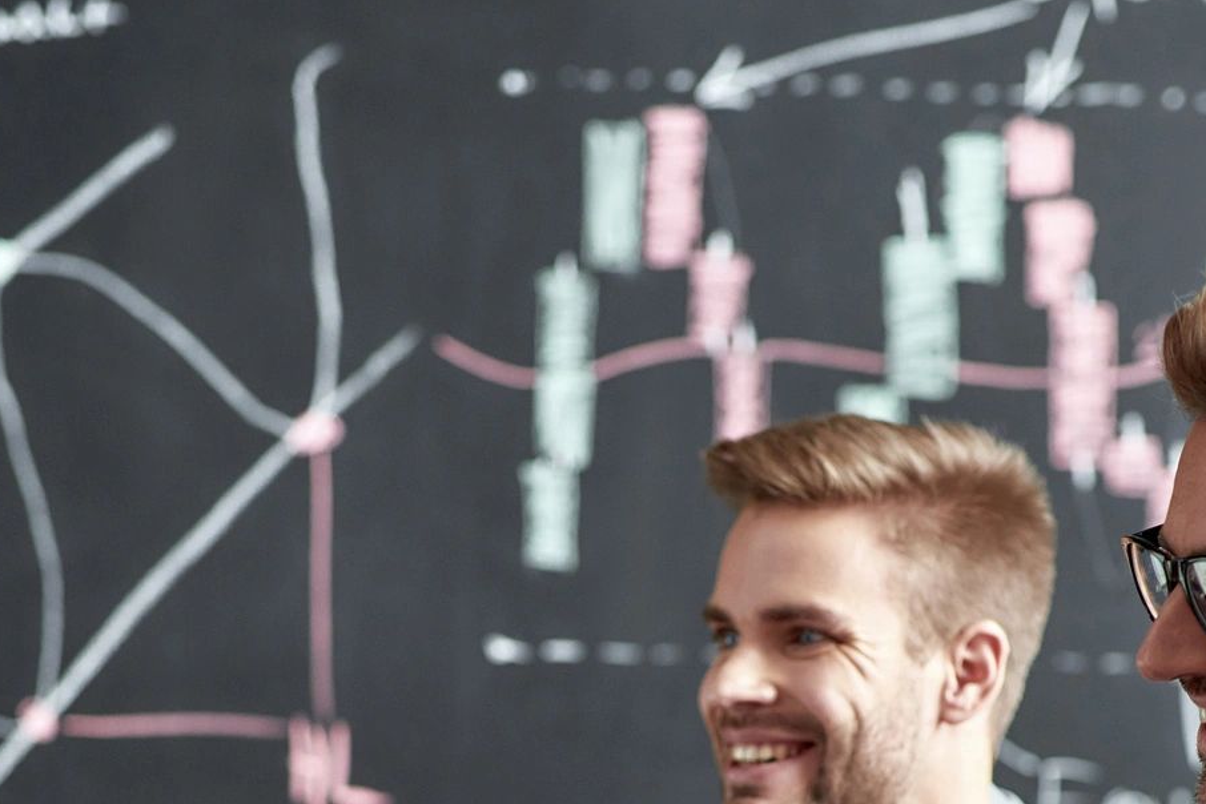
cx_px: 646
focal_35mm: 117
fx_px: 3919
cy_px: 873
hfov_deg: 17.5
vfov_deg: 11.5
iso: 400
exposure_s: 1/320
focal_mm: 50
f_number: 2.5
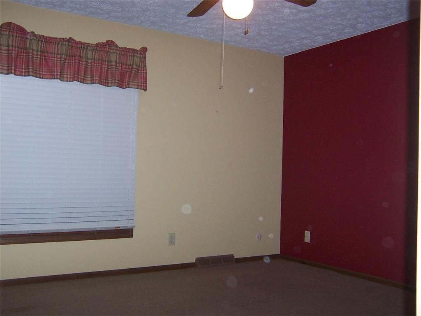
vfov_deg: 39.7
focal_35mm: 36
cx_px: 210
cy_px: 158
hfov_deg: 51.4
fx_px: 438
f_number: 2.8
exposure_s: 1/60
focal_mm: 5.6
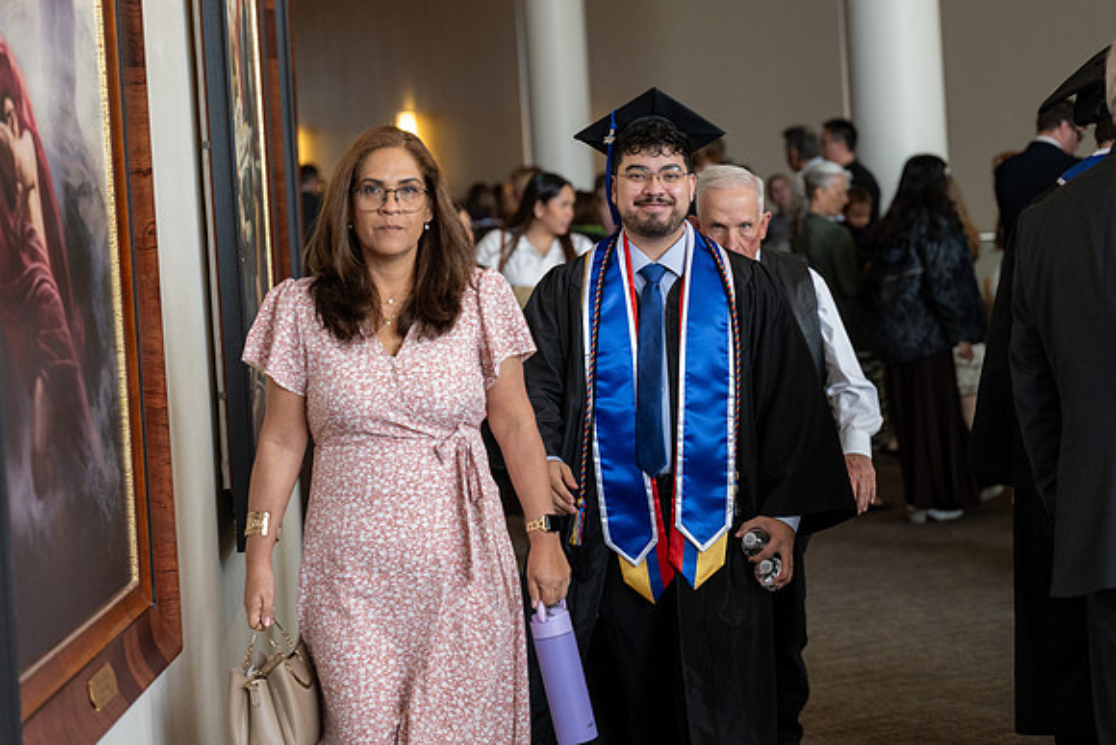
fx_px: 2996
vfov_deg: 14.2
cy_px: 279
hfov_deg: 21.1
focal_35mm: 97
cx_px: 589
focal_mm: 74
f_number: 2.8
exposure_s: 1/320
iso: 400
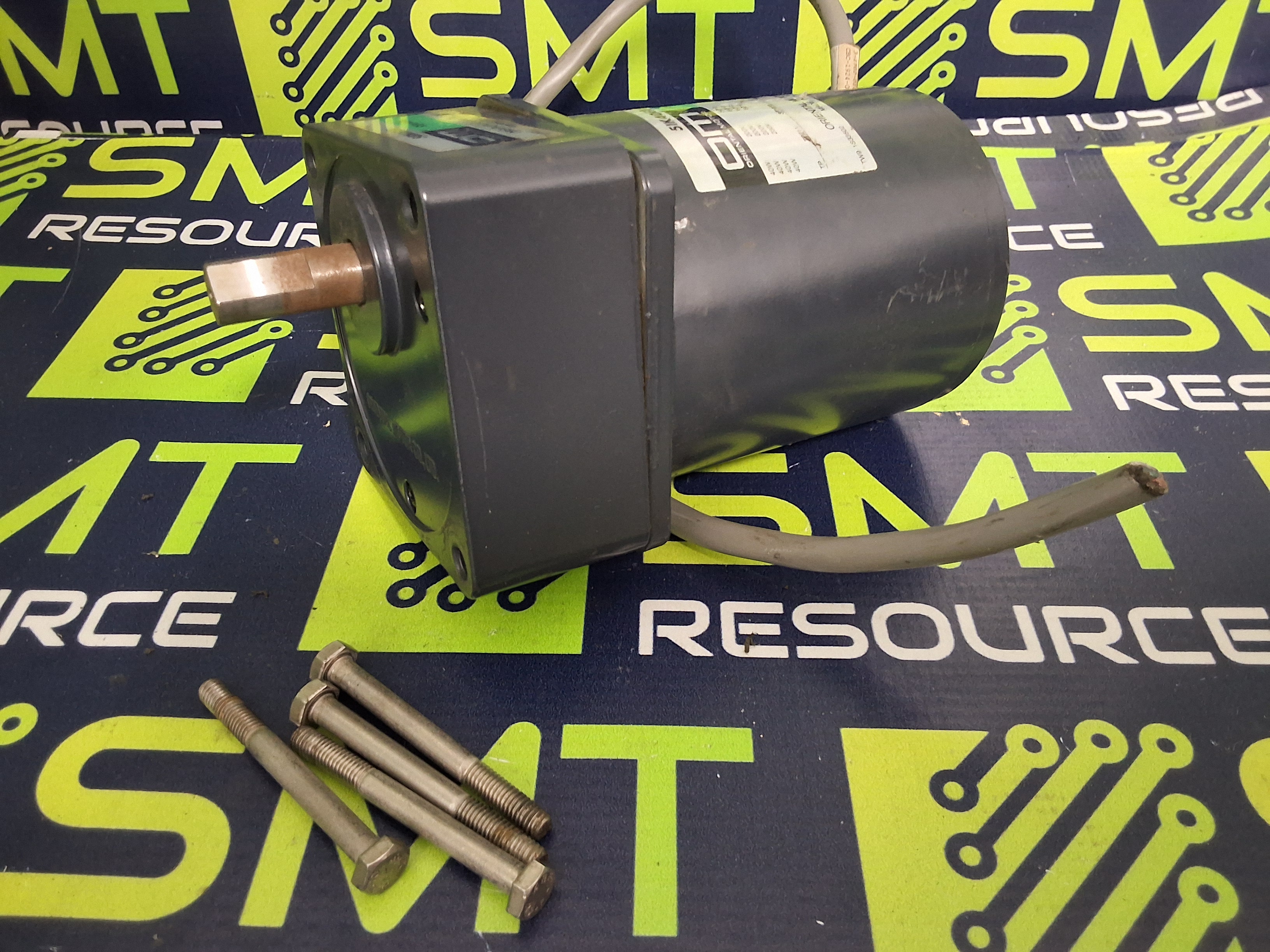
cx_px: 635
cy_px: 476
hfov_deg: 63.4
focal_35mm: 28
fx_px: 1027
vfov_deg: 49.7
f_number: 1.9
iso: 320
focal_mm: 2.91
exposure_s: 1/20
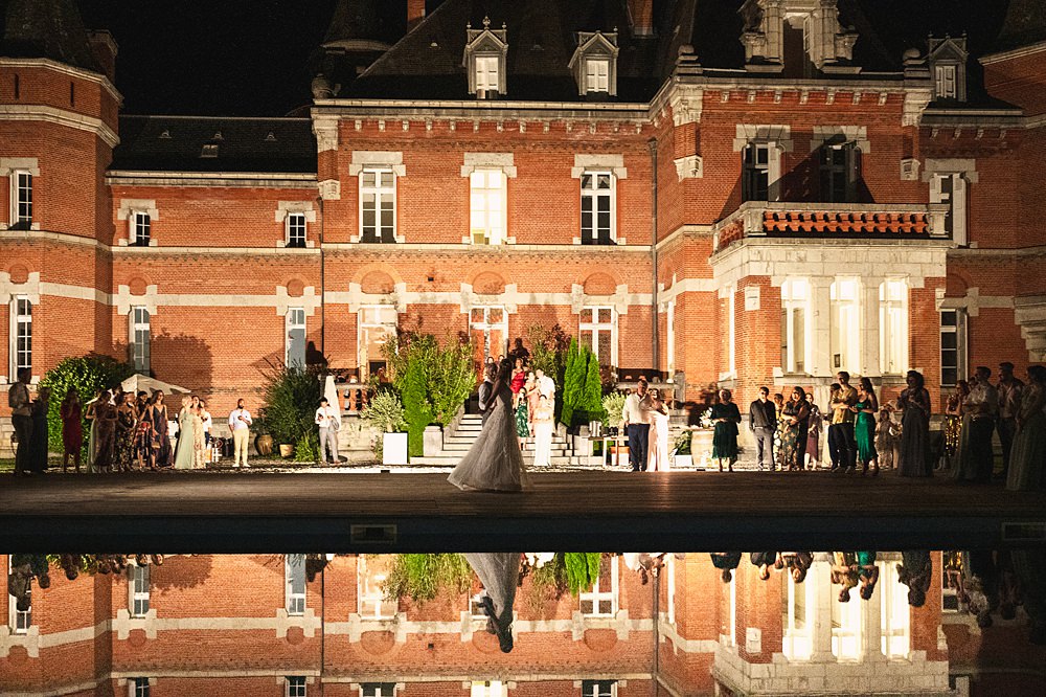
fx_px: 871
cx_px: 523
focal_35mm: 30
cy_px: 348
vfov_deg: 43.6
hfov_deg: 61.9
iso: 5000
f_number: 2.8
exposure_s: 1/100
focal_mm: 30
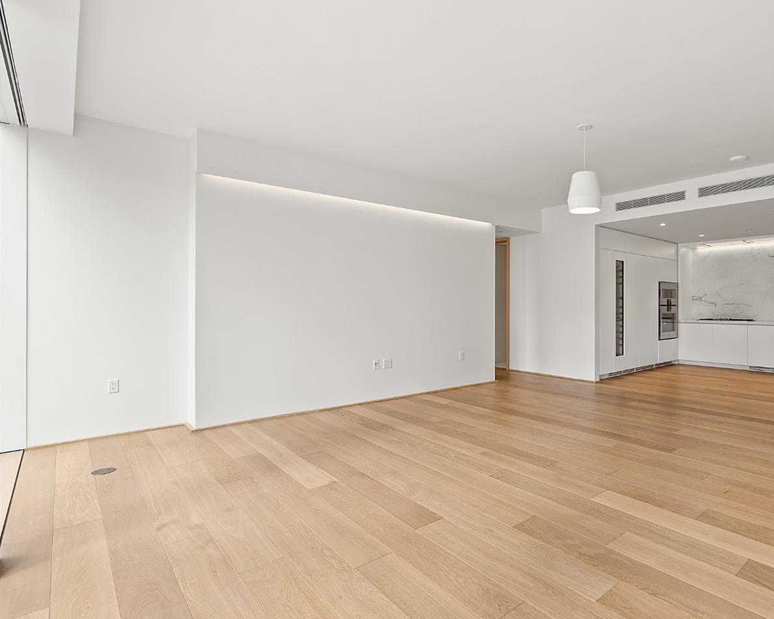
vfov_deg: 70.8
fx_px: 435
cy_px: 313
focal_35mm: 19
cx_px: 484
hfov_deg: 81.7
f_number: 8
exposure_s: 1/6
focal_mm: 16
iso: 400
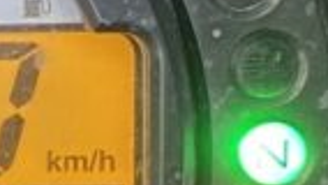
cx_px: -286
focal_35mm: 204
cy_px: 127
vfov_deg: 6.0
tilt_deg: -38.1
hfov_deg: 9.9
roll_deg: -14.9
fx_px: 1775
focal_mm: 4.25
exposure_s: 1/33
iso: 400
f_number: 1.8
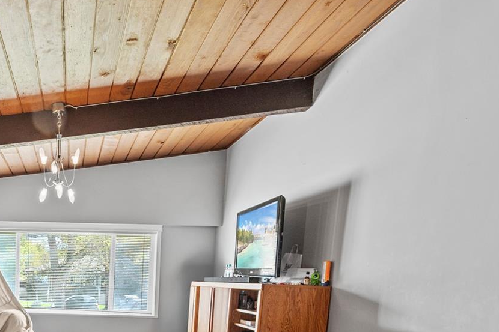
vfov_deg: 42.9
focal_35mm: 27
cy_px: 313
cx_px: 61
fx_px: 374
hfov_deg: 58.7
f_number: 7.1
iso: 400
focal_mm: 14
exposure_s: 1/3
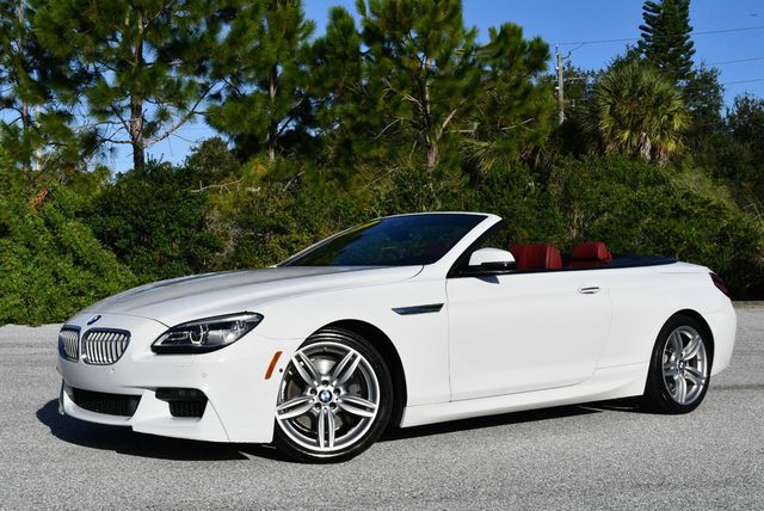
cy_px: 256
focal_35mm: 48
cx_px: 382
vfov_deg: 28.1
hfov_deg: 41.1
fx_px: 1020
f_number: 9
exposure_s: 1/320
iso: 100
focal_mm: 24
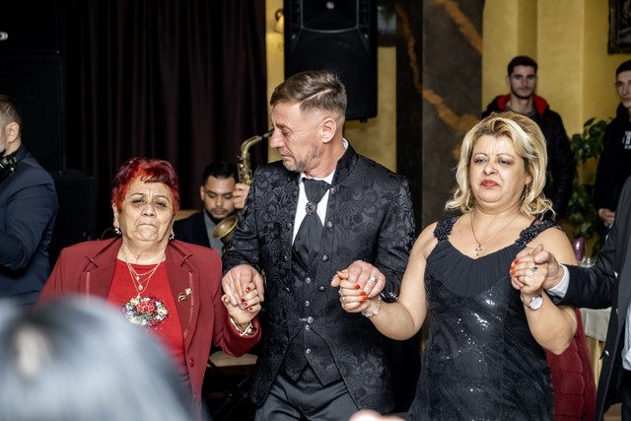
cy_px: 210
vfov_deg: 16.5
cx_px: 316
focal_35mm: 83
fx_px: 1455
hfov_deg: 24.5
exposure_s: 1/160
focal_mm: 55
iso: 800
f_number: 2.8
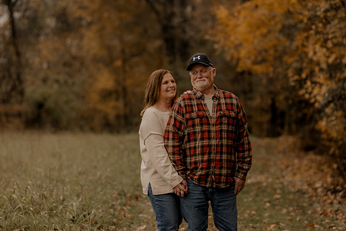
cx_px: 163
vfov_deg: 14.1
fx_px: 932
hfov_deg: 21.0
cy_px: 129
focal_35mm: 97
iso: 250
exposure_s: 1/2500
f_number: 1.8
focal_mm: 85
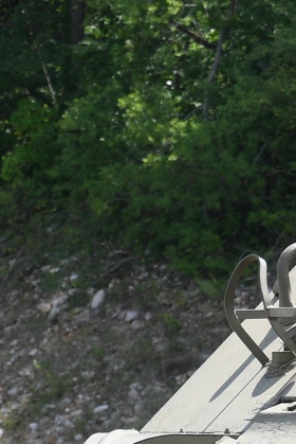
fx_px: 6131
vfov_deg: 4.1
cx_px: 974
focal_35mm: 498
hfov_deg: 2.7
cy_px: 276
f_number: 5
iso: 100
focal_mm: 58
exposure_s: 1/400
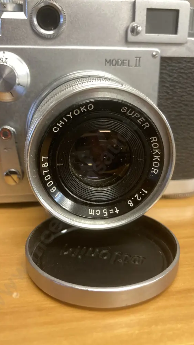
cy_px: 171
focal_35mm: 31
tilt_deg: -16.1
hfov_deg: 37.8
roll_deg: -0.1
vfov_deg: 62.6
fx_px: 283
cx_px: 96
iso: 200
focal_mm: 3.99
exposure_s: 1/50
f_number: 1.8
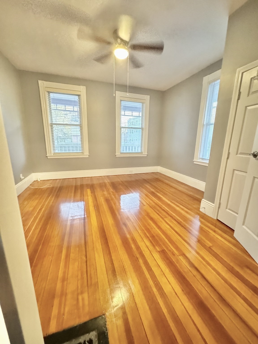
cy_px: 172
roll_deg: -0.3
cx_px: 129
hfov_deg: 85.7
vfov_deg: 102.1
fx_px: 139
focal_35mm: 14
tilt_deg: -12.7
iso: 2500
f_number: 2.2
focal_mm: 2.22
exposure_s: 1/30
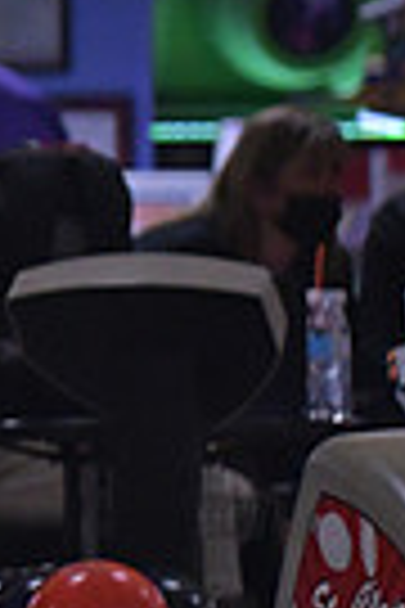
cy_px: 408
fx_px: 14666
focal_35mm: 869
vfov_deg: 2.4
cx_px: -792
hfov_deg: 1.6
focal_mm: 135
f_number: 2.8
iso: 5000
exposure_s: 1/1000
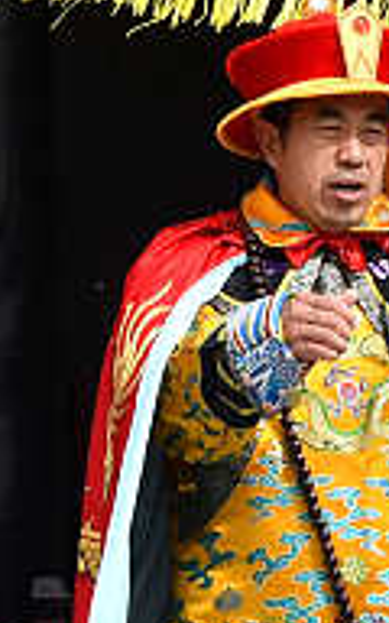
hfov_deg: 1.5
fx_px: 14554
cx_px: 308
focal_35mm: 858
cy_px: 591
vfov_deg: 2.4
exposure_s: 1/1000
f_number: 8
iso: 200
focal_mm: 90
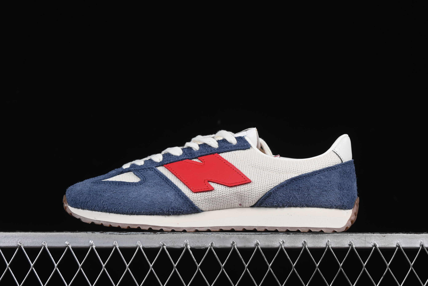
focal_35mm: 75
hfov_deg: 27.0
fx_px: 892
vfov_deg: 18.2
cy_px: 143
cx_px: 214
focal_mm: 50
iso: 160
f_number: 8
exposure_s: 1/80
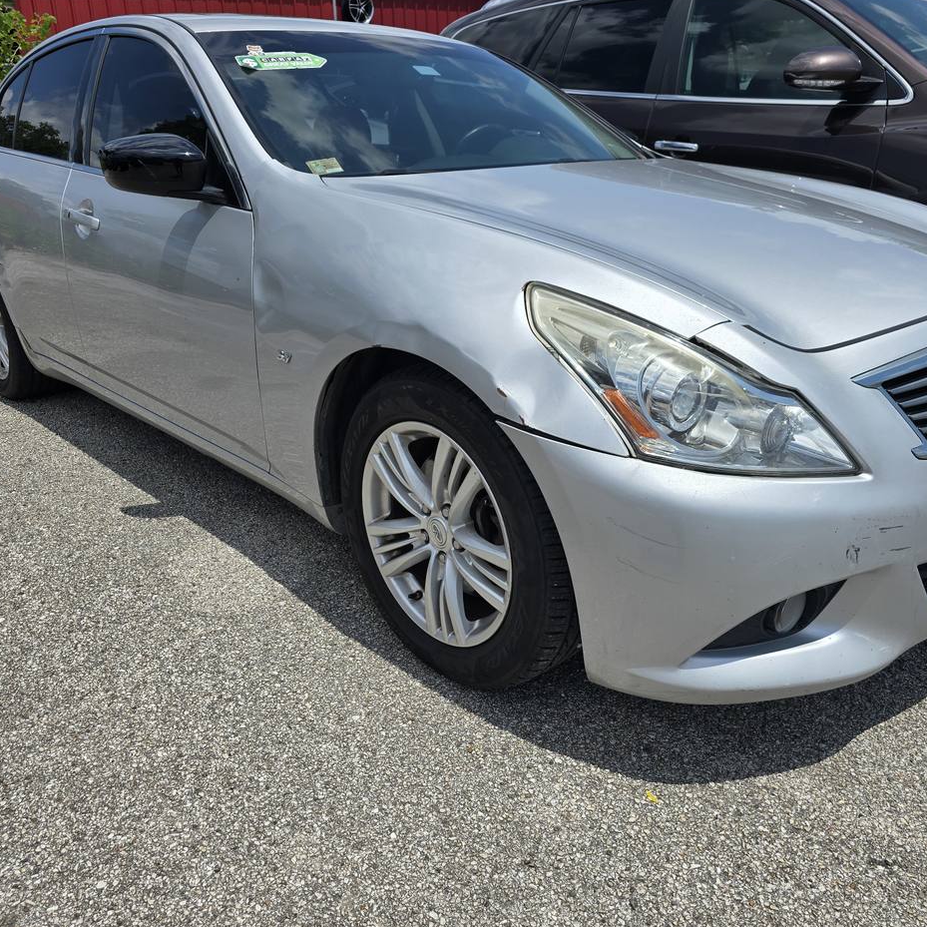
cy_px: 469
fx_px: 848
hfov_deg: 57.3
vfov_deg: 57.3
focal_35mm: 28
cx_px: 488
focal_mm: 6.3
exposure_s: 1/1297
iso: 12
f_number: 1.7
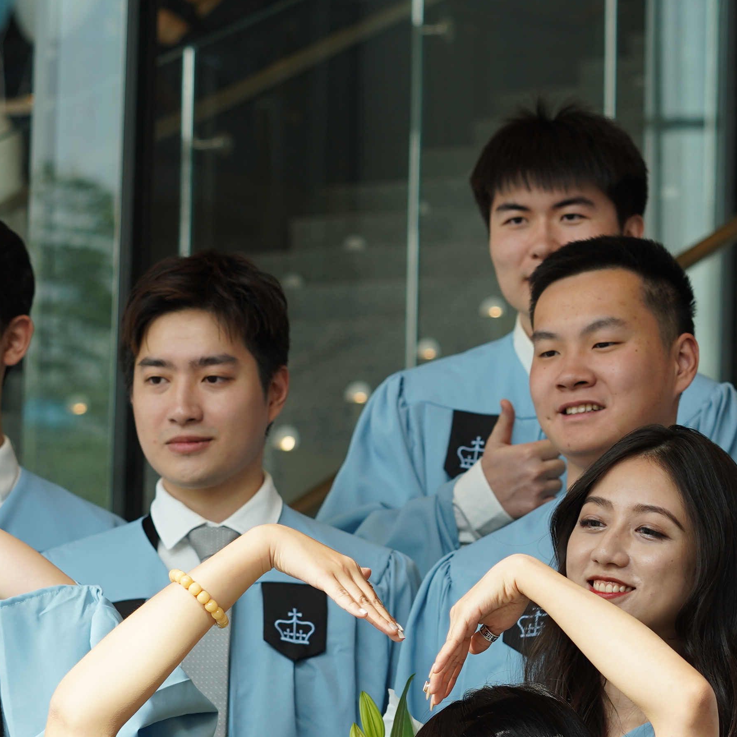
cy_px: 662
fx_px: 4793
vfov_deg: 8.8
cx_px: 559
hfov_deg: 8.8
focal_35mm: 199
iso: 100
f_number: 3.5
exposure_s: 1/160
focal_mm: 70
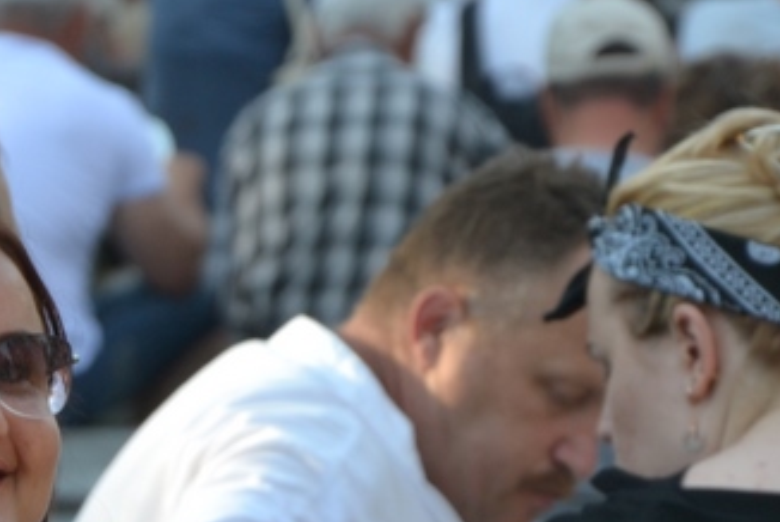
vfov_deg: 2.8
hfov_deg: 4.2
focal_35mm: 495
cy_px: 602
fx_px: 10725
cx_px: 65
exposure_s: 1/125
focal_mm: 105
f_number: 5.6
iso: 180
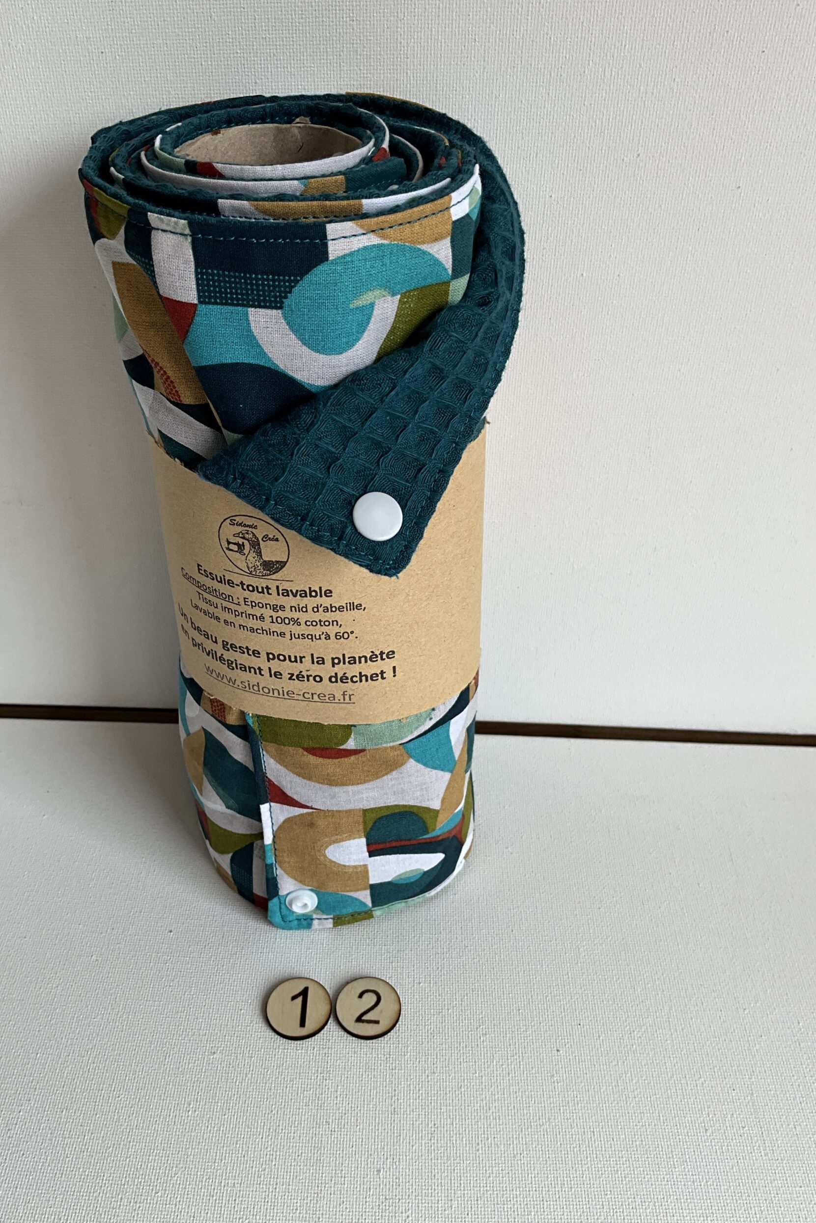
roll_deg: -1.2
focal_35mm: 31
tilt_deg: -37.9
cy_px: 599
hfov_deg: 42.3
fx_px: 1054
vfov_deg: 60.3
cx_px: 362
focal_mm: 3
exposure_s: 1/243
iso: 20
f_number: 1.8
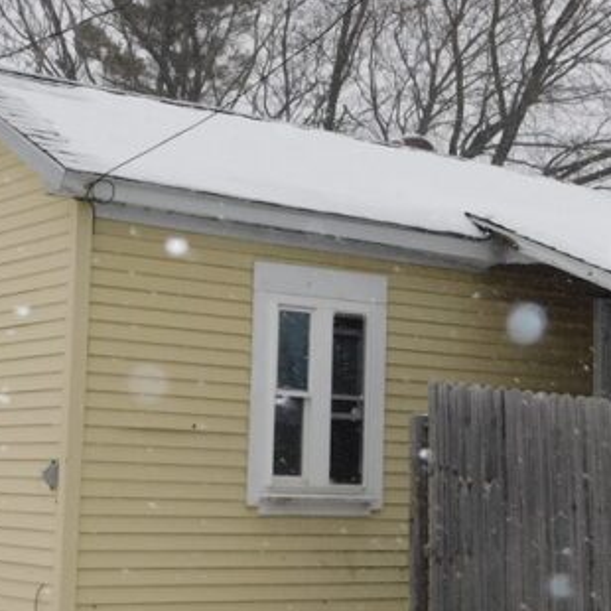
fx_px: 1638
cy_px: 321
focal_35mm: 82
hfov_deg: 21.0
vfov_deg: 21.1
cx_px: 428
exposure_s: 1/1000
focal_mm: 6.3
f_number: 3.5
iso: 125
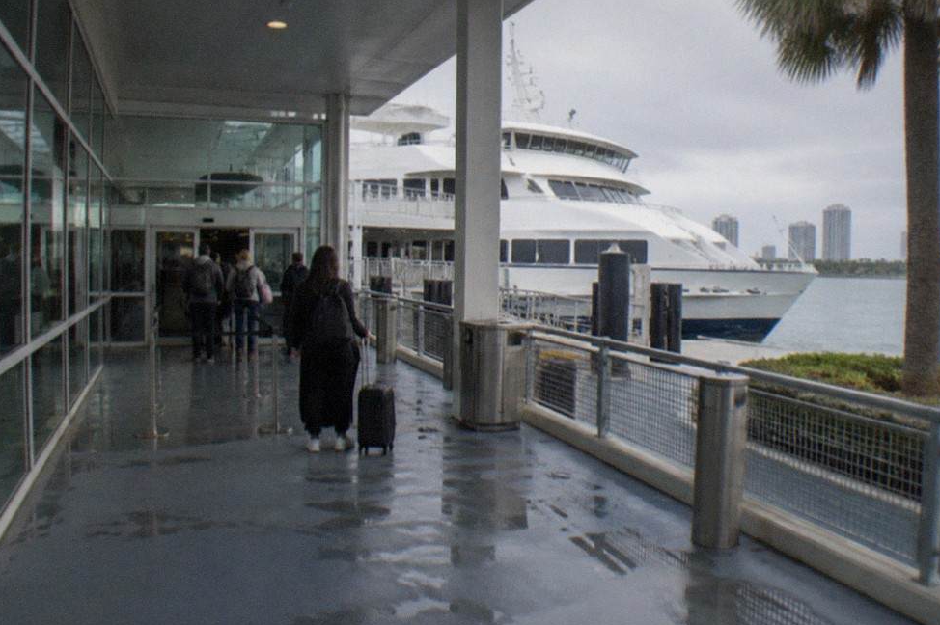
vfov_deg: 35.0
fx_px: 992
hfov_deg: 50.7
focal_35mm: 38
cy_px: 317
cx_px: 462
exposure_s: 1/250
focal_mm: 37
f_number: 10
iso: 400
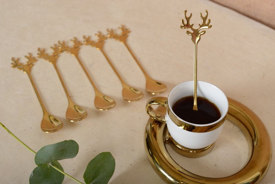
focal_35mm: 50
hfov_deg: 39.6
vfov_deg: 27.0
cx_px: 138
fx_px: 382
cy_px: 92
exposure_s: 1/200
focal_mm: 50
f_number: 7.1
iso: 400
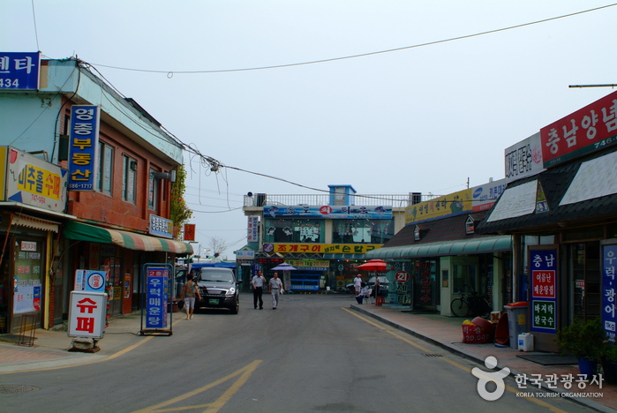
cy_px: 206
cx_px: 308
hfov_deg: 46.3
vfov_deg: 32.0
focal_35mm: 42
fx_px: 721
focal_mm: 28
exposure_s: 1/180
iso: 100
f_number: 6.7
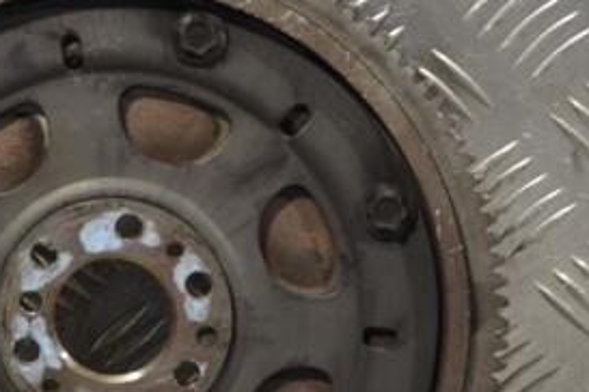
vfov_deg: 9.5
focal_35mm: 145
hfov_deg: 14.1
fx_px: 2372
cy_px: 276
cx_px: 99
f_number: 5.3
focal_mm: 44
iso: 250
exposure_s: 1/30
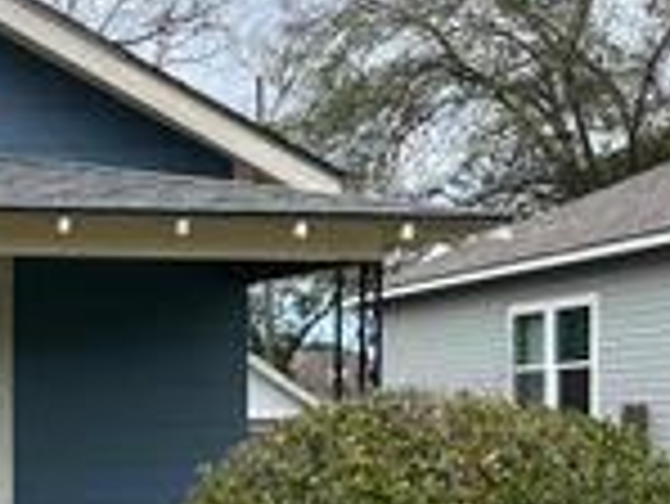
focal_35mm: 87
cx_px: -373
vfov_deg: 16.8
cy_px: 425
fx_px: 1685
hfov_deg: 19.3
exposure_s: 1/4444
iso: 50
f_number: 1.5
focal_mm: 5.7
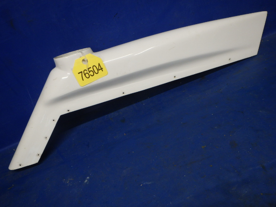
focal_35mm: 28
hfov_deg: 63.4
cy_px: 104
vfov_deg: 49.7
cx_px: 138
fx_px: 223
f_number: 3.9
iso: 250
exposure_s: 1/30
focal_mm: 5
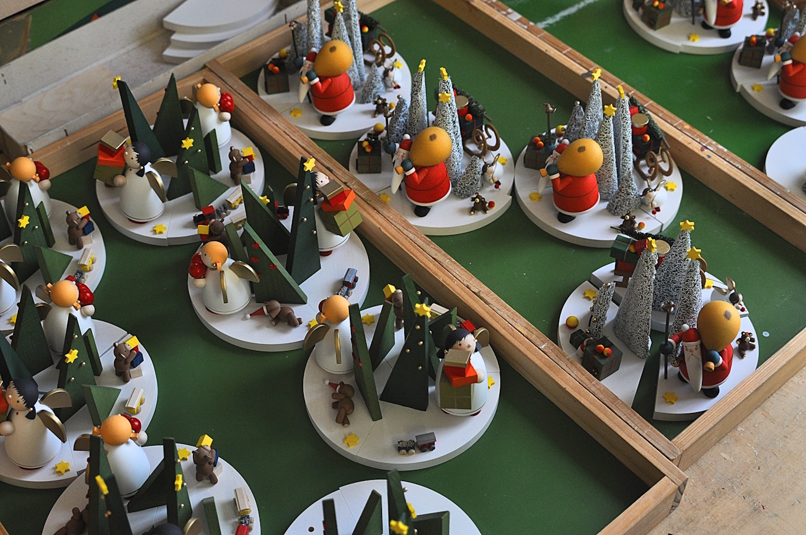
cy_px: 268
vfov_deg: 25.7
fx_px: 1174
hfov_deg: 37.9
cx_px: 403
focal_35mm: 52
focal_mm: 35
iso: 400
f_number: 5
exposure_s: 1/100
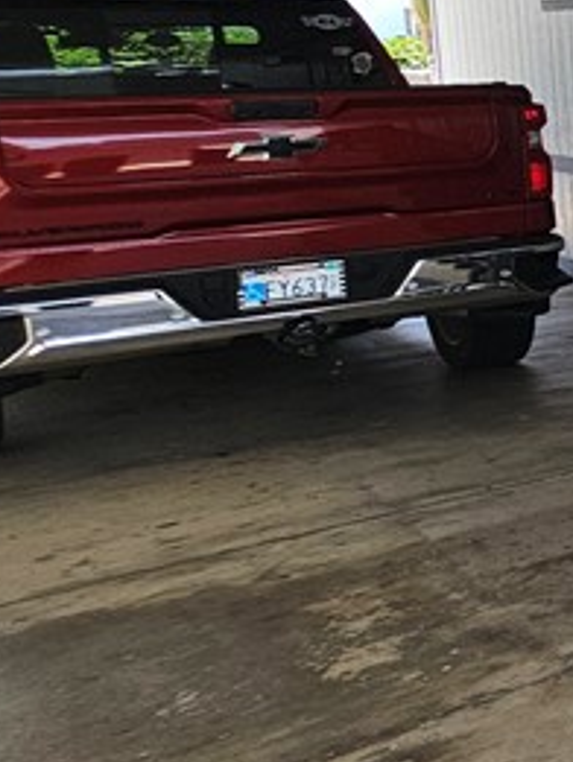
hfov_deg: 14.3
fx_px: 1125
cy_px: 178
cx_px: 1450
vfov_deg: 36.5
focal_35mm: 51
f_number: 2.2
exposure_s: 1/171
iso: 50
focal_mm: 2.2
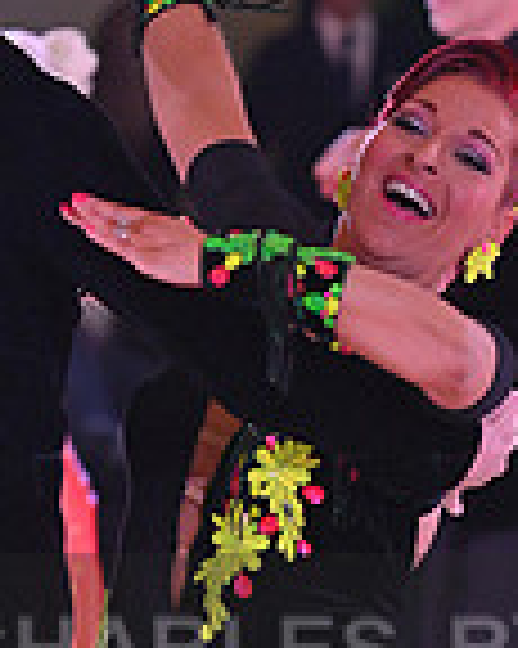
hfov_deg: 2.6
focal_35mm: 604
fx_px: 11587
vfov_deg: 3.2
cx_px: 223
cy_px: 706
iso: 3200
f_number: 4.5
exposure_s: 1/400
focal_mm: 160
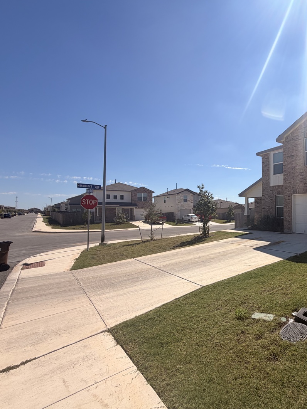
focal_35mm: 19
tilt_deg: +2.2
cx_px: 253
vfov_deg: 84.7
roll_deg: +1.4
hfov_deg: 61.9
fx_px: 225
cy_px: 205
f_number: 2.2
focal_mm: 2.22
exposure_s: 1/1368
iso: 20
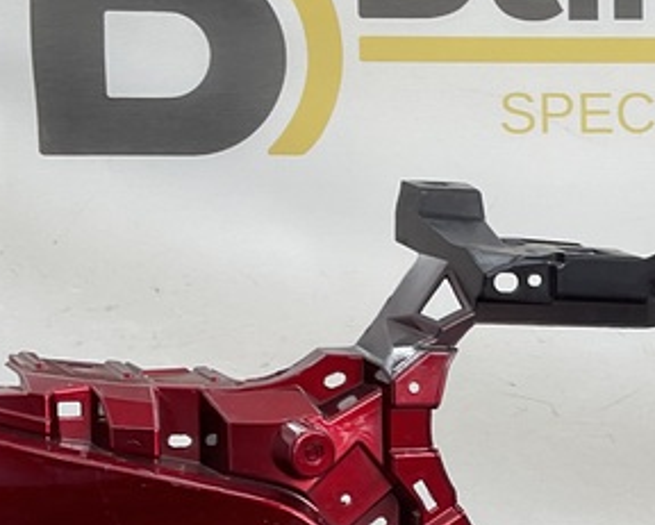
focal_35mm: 99
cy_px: 561
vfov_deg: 15.2
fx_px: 1921
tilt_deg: -7.2
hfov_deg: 19.0
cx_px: 600
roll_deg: +2.9
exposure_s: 1/120
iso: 20
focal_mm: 3
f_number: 1.8
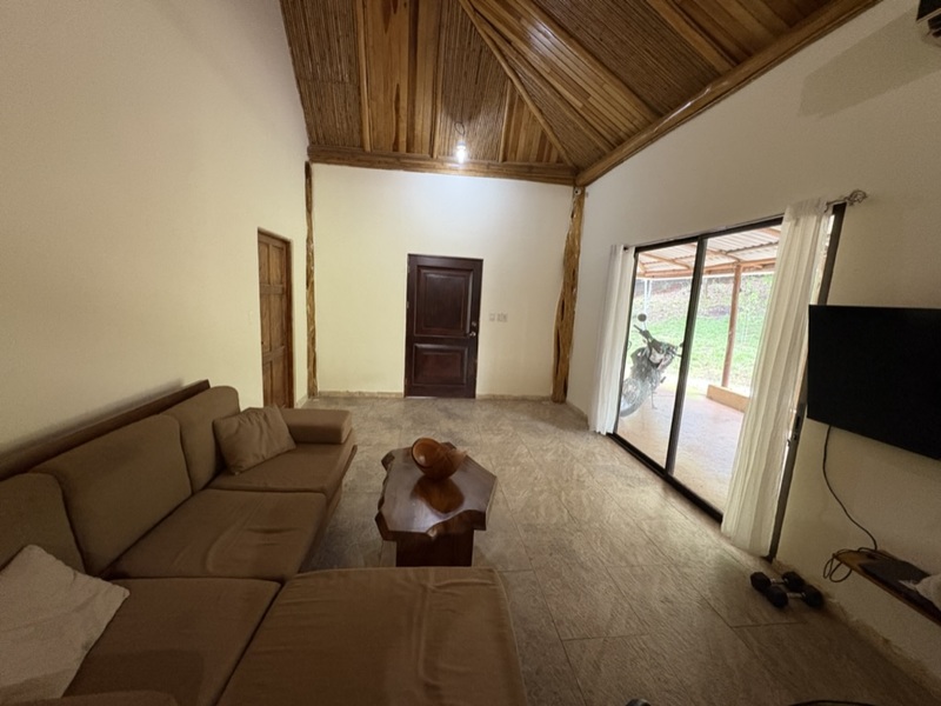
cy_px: 353
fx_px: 381
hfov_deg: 102.1
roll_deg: -2.4
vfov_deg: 85.7
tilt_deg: -8.4
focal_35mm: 14
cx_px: 470
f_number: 2.2
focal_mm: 2.22
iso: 640
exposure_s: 1/60
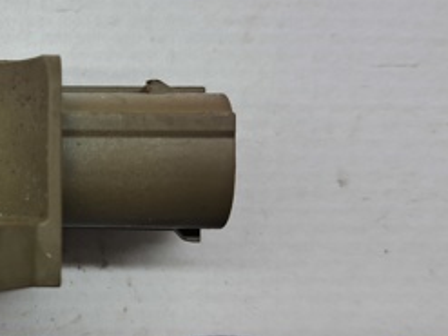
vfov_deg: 21.0
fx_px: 905
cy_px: 173
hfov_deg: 25.9
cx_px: -29
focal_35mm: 70
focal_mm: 4
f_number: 1.8
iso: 50
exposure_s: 1/50
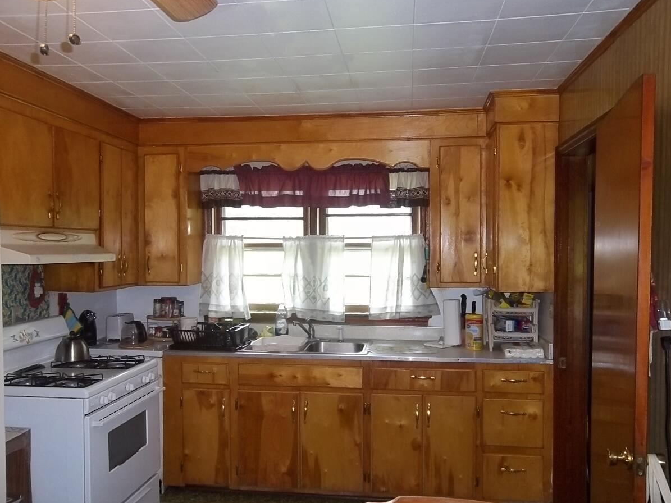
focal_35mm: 30
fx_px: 581
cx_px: 323
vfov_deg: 46.8
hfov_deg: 60.0
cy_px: 263
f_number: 3.5
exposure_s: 1/30
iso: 160
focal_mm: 5.05
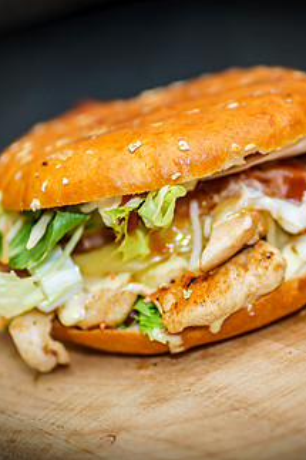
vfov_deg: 12.2
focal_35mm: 169
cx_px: 197
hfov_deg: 8.1
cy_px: 242
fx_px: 2157
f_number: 1.8
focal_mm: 85
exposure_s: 1/80
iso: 100
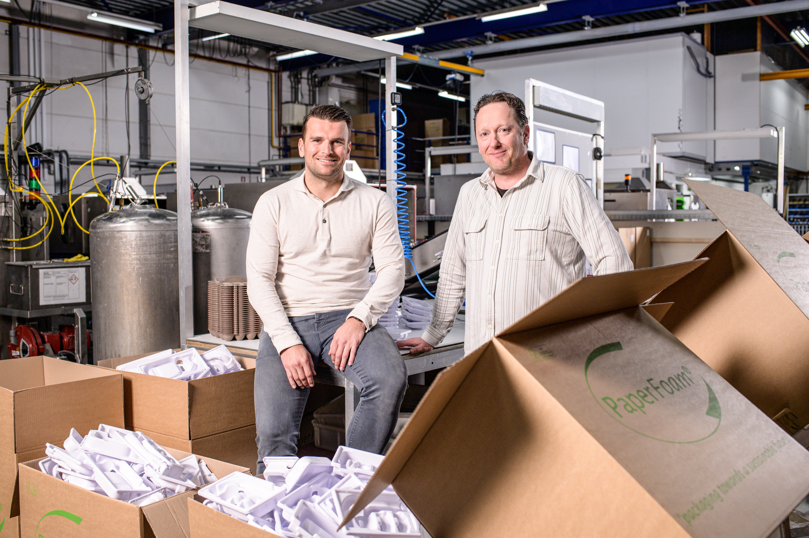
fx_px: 786
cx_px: 404
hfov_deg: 54.5
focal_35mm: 35
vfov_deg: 37.8
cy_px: 269
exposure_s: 1/250
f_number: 4
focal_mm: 35
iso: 640
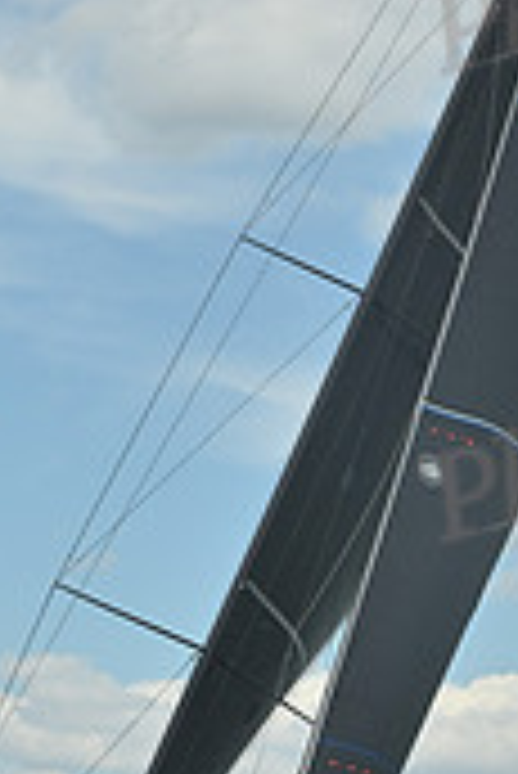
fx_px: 5083
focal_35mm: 236
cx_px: 200
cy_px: 256
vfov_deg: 8.7
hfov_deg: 5.8
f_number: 7.1
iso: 250
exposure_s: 1/1250
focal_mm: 70
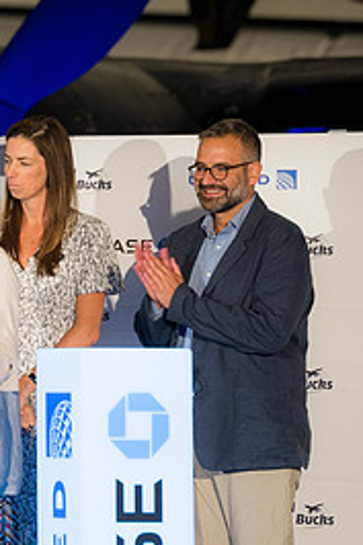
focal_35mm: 327
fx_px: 4952
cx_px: -158
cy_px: 315
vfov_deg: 6.3
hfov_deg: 4.2
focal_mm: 150
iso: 1000
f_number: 4
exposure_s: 1/80
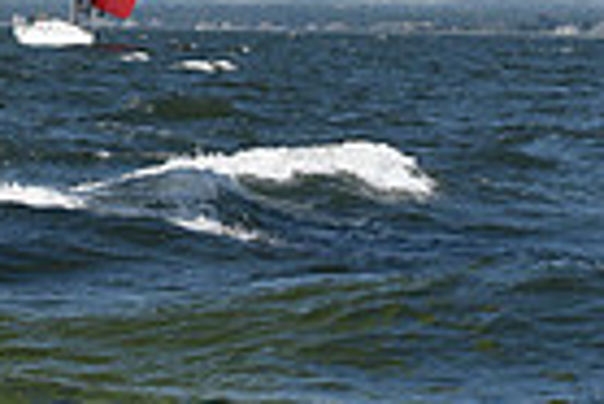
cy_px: -786
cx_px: -150
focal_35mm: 292
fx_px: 4904
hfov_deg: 7.0
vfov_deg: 4.5
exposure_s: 1/1250
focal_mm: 70
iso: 250
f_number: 8
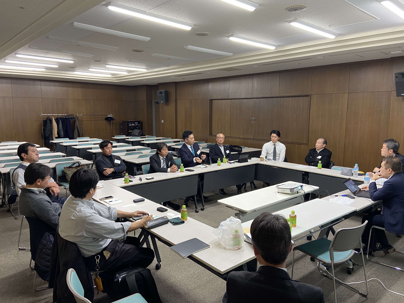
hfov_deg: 67.3
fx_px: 303
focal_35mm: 26
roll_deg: -0.6
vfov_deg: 53.1
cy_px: 152
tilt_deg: -7.3
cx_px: 202
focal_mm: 4.25
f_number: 1.8
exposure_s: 1/50
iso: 64
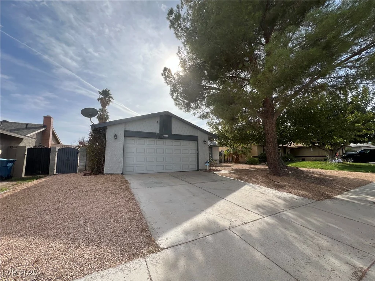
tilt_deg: +5.8
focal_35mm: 13
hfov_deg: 106.2
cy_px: 140
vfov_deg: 89.9
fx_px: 141
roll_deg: +0.9
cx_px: 188
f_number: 1.8
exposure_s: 1/1815
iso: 32
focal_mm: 1.57
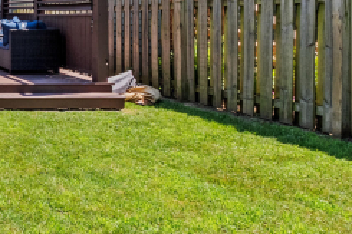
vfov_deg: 26.4
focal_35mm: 49
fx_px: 479
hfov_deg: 28.9
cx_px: -152
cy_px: 17
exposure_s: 1/160
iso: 500
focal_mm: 16
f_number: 11
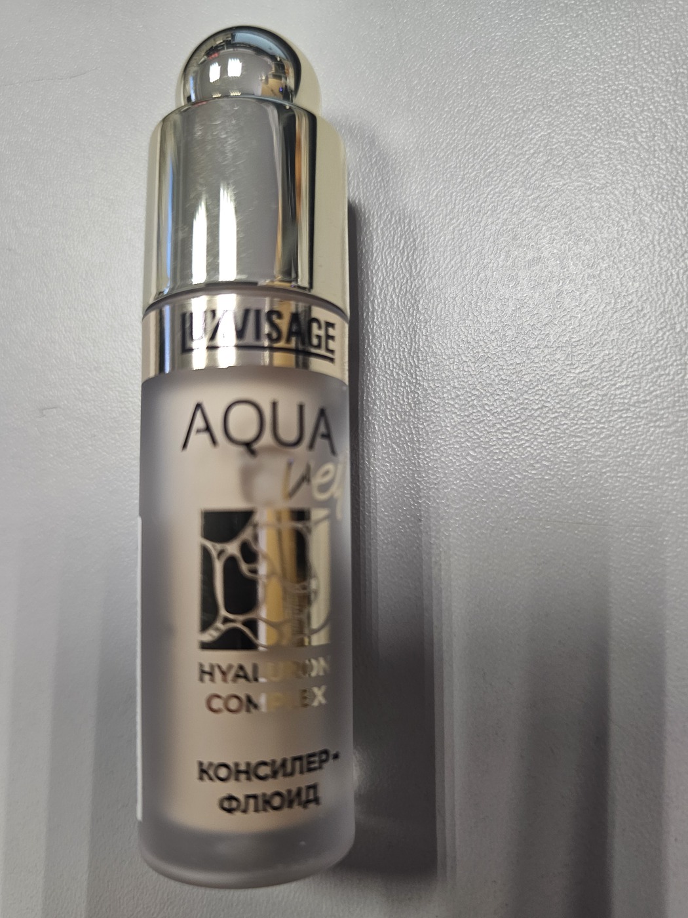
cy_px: 459
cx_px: 344
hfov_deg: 58.9
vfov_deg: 73.9
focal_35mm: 23
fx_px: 610
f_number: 1.7
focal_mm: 6.3
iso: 125
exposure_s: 1/100
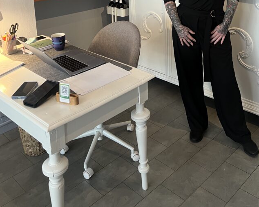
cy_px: 4
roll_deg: +1.3
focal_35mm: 41
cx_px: 154
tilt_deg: -11.7
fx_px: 314
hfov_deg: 44.6
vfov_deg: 33.6
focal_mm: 5.7
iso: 100
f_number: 1.5
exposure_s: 1/50
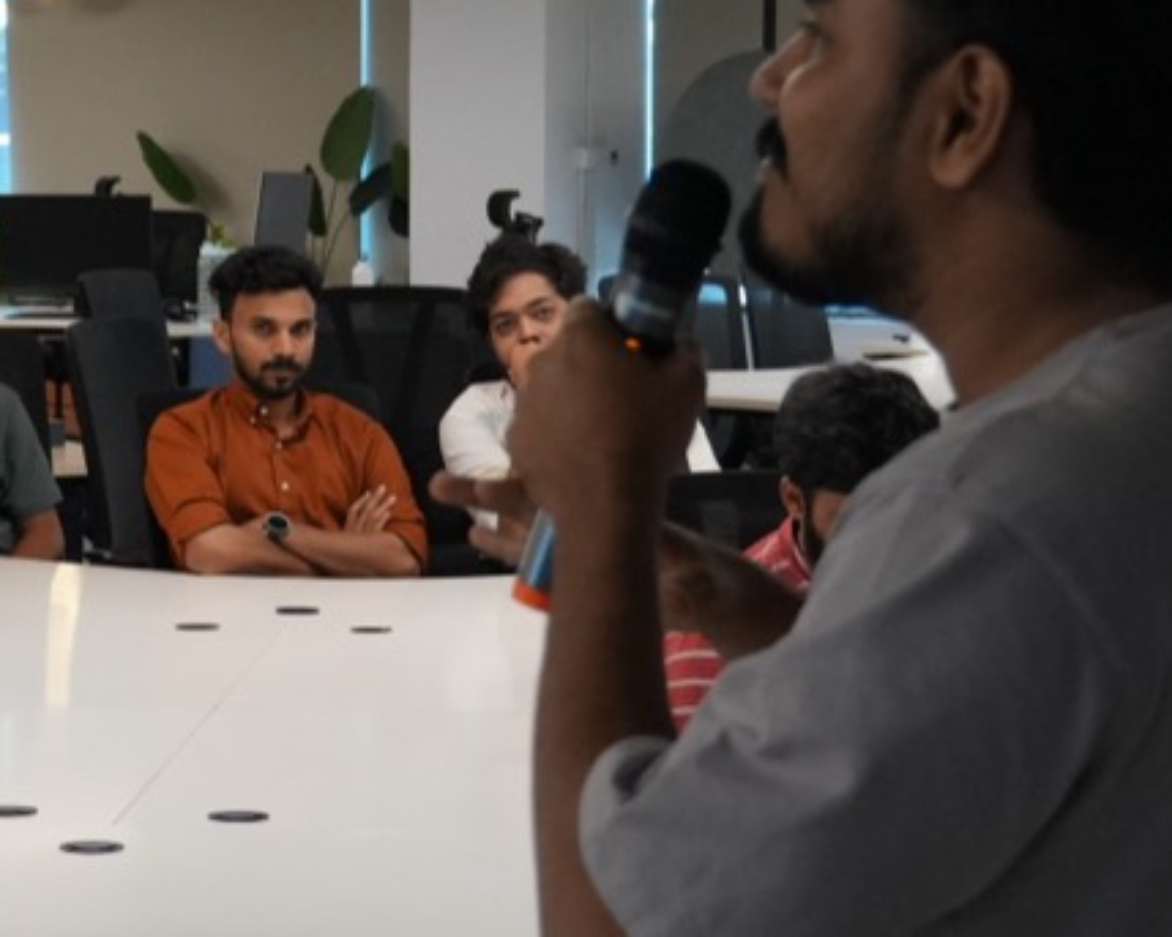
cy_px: 240
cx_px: 189
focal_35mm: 128
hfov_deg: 14.9
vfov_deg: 12.0
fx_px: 4439
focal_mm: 30
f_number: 4.5
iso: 1600
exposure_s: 1/160
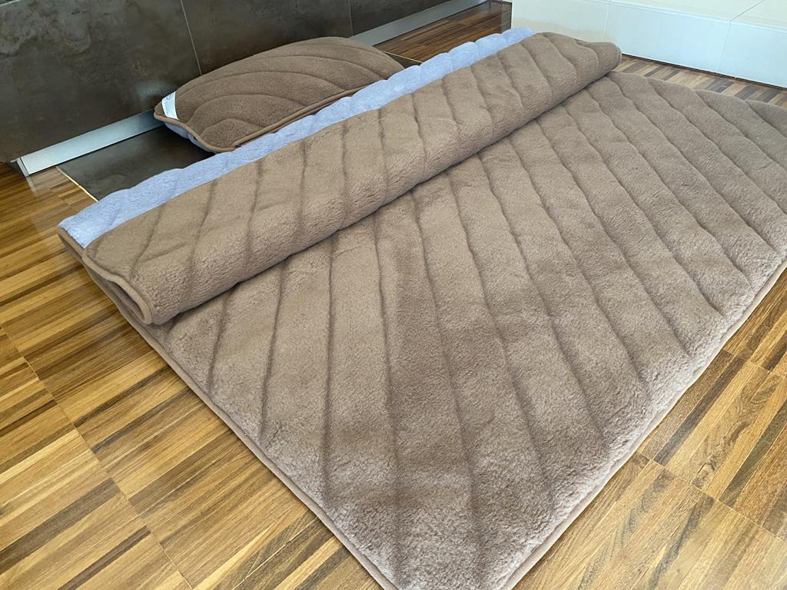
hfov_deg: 67.3
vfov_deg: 53.1
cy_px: 295
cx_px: 394
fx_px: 591
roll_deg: +4.3
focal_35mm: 26
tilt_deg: -39.5
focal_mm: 4.25
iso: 250
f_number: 1.8
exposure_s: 1/60
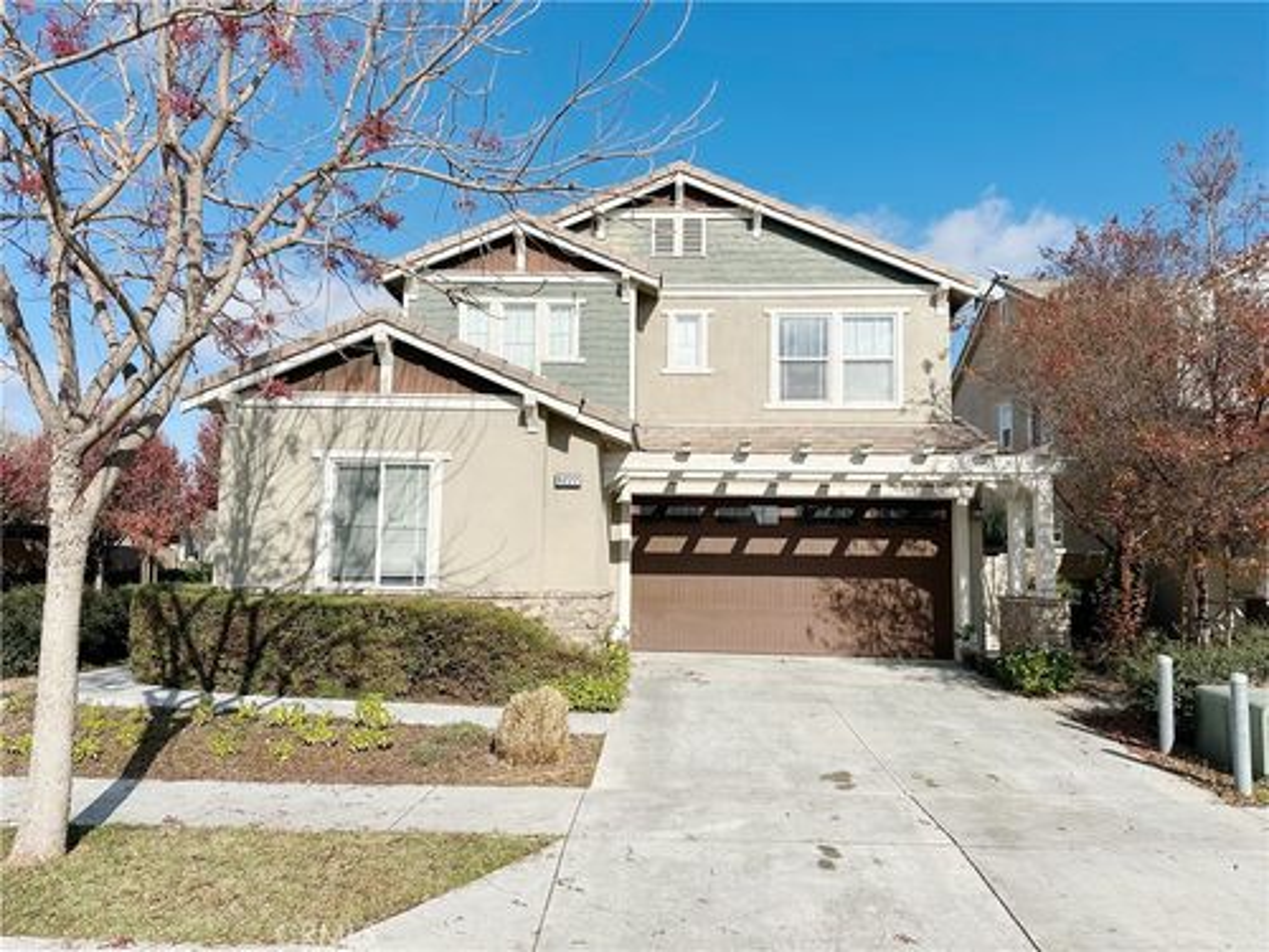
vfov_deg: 56.8
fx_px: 880
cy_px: 476
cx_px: 634
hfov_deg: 71.6
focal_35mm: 24
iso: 80
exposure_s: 1/7576
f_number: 1.78
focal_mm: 6.86
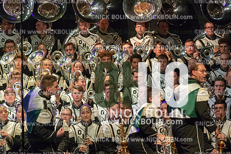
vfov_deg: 4.1
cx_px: 141
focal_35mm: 331
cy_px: 93
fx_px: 2123
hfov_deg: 6.2
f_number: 5.6
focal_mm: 200
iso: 8000
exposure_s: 1/400
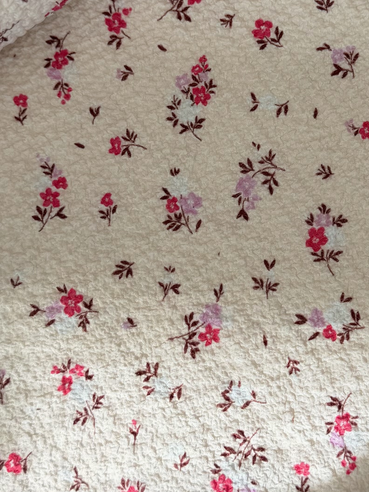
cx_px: 268
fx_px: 924
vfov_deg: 29.8
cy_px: 202
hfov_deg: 22.4
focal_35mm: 65
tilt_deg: -81.8
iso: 80
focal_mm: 6.76
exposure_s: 1/788
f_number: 1.78
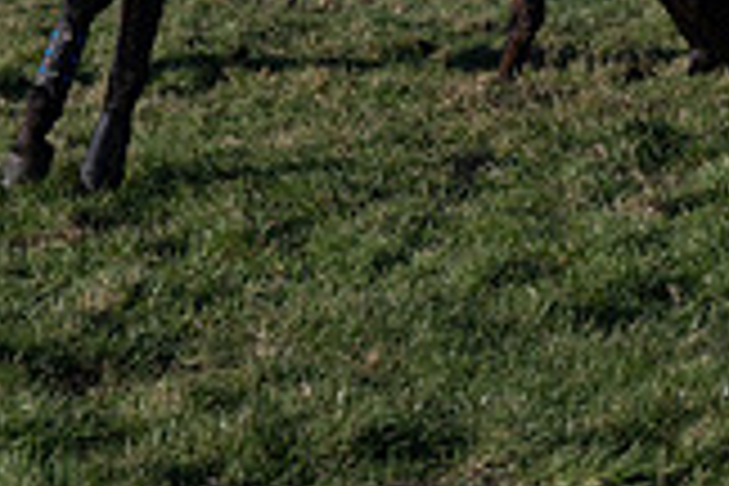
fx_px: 5062
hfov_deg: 8.2
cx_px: 396
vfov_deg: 5.5
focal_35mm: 250
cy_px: -133
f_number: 4
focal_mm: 70
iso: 200
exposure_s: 1/2500
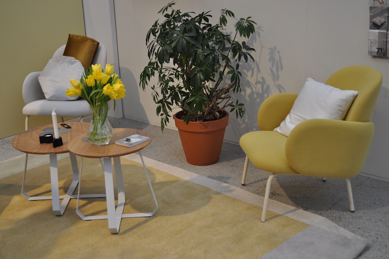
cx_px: 194
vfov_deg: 28.0
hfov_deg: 41.2
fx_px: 518
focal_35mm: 48
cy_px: 130
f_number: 5.6
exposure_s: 1/125
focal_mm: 32
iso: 400
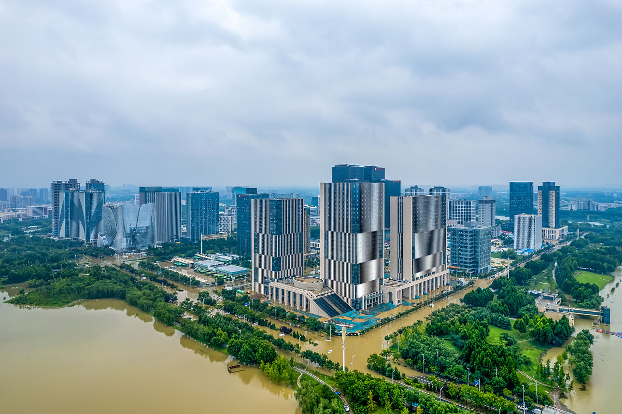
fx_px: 380
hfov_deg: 78.6
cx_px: 311
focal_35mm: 22
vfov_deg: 57.2
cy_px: 207
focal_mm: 8.38
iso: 100
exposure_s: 1/2000
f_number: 2.8
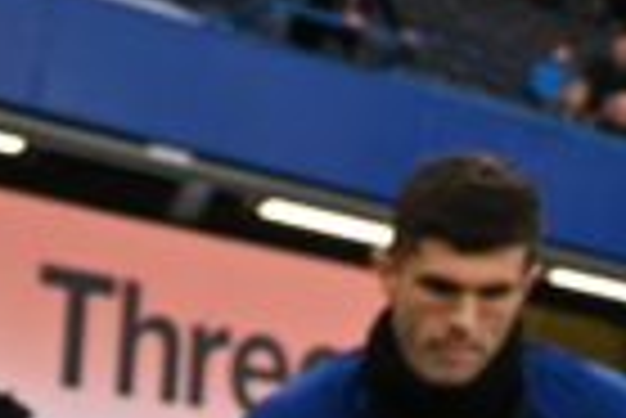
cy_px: -321
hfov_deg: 9.8
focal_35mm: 177
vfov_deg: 7.6
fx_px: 3081
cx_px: 1639
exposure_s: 1/1000
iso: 1600
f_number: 3.5
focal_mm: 24
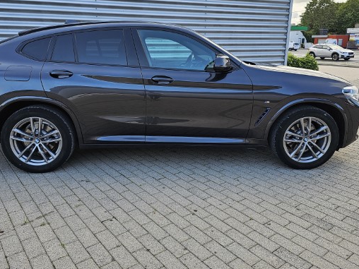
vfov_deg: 48.0
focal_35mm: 29
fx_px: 301
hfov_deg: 61.6
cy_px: 110
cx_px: 165
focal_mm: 6.3
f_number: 1.7
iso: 20
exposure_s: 1/180
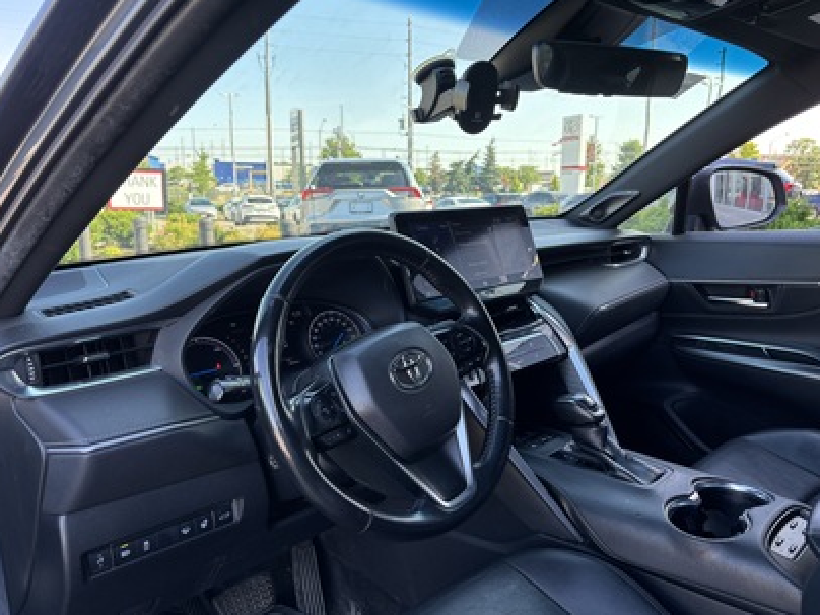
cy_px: 299
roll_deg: -0.6
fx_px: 640
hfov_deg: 65.3
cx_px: 408
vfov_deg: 51.3
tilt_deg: -10.8
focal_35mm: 27
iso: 40
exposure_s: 1/231
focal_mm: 5.96
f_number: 1.6
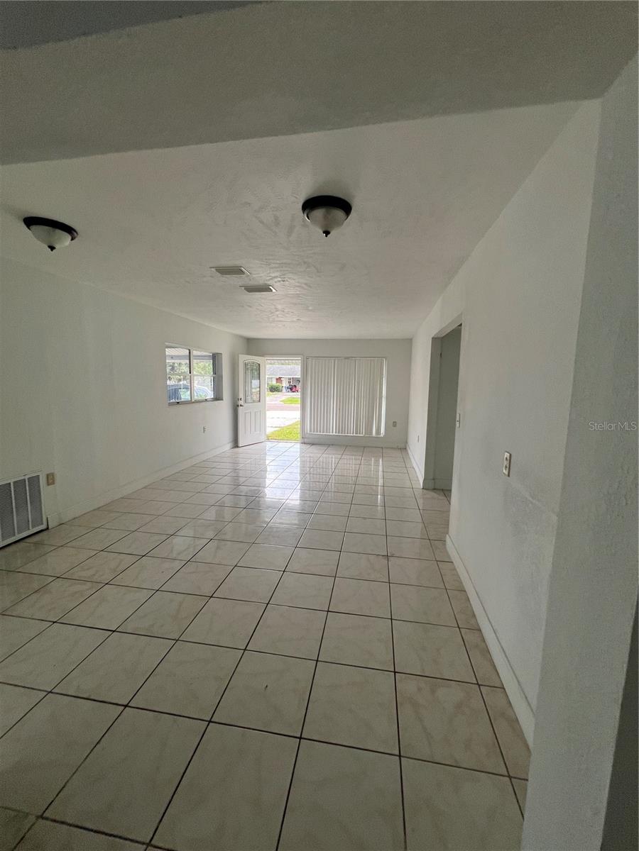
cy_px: 426
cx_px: 320
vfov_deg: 106.2
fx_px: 320
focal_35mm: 13
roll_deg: -1.1
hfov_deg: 89.9
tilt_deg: -6.0
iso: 100
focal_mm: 1.57
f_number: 1.8
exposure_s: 1/99
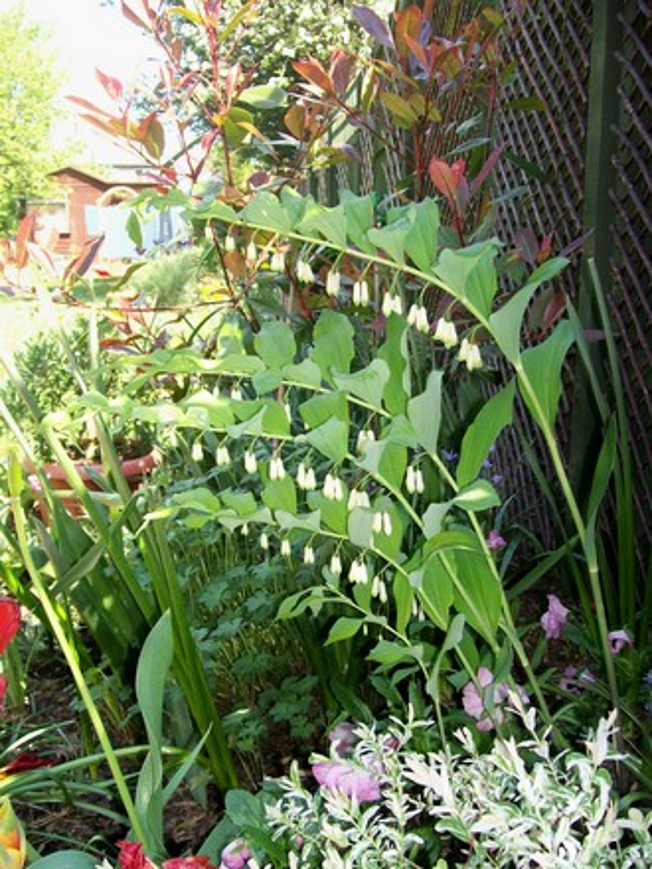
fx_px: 904
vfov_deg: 51.4
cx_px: 326
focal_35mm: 36
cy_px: 434
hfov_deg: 39.7
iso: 80
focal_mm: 6
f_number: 2.7
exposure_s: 1/188
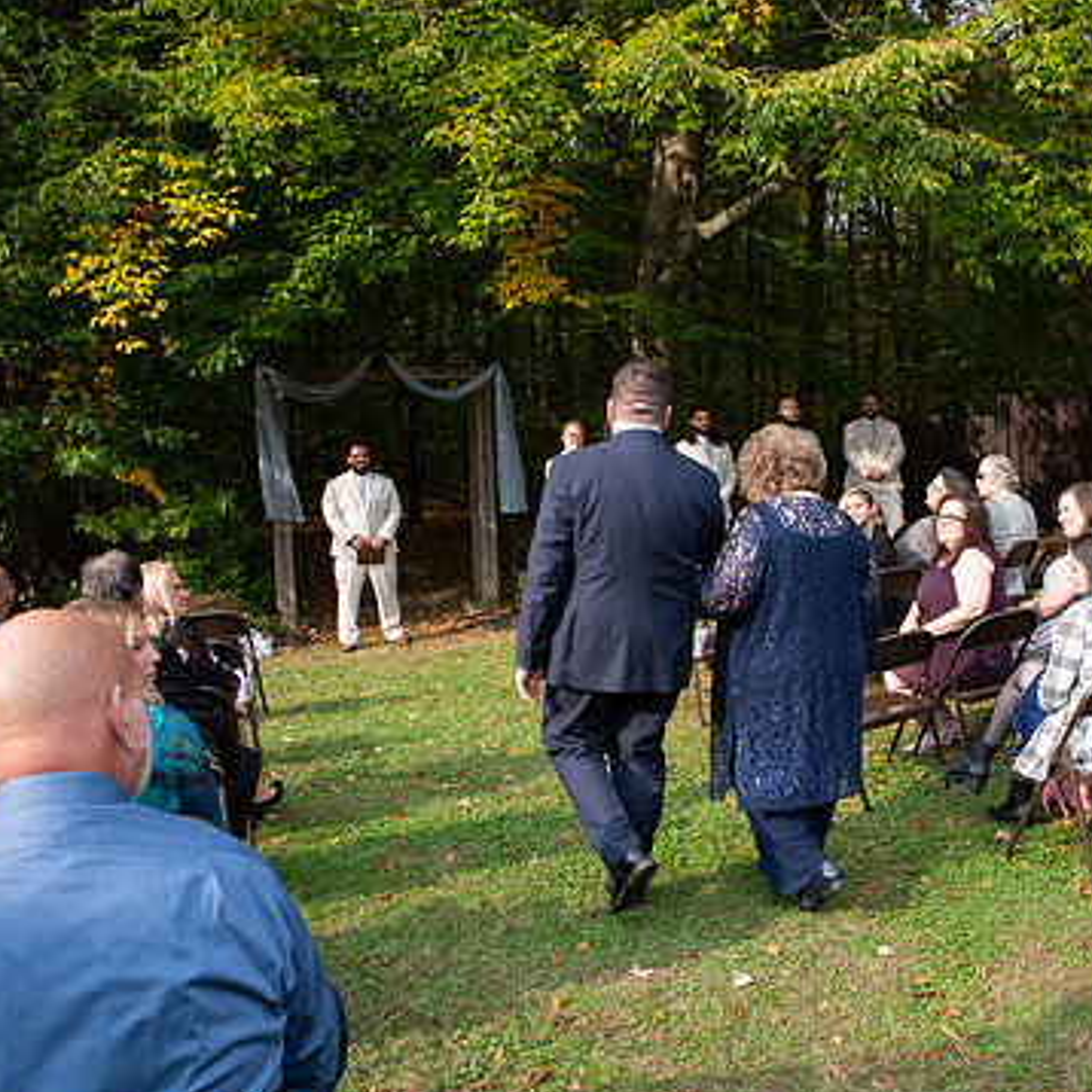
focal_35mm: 33
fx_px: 1178
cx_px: 659
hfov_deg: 49.4
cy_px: 580
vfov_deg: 49.7
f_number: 9
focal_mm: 24
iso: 400
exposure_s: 1/200
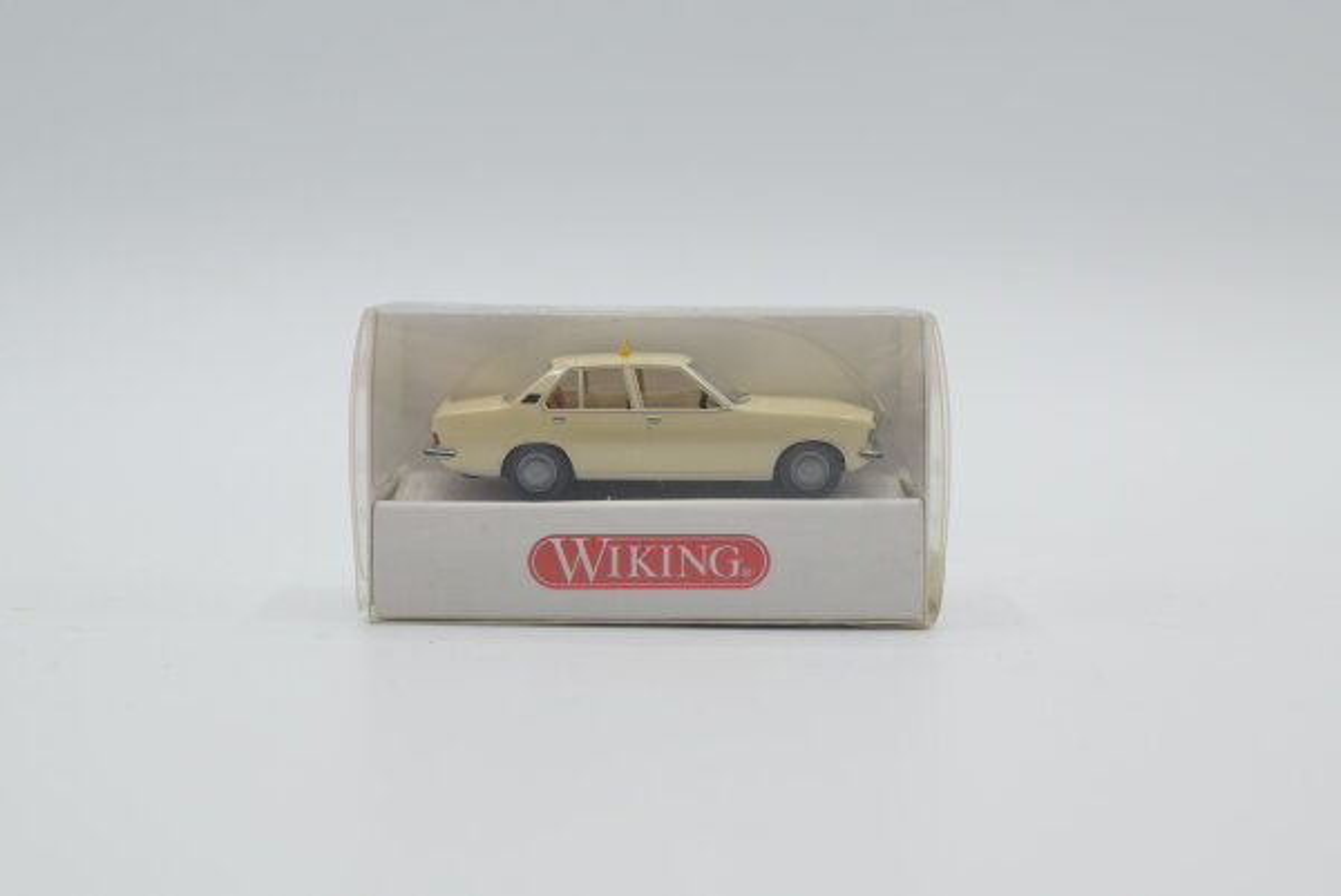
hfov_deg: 37.8
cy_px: 448
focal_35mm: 52
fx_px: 1957
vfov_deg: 25.8
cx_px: 670
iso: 200
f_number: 8
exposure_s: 1/160
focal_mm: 35
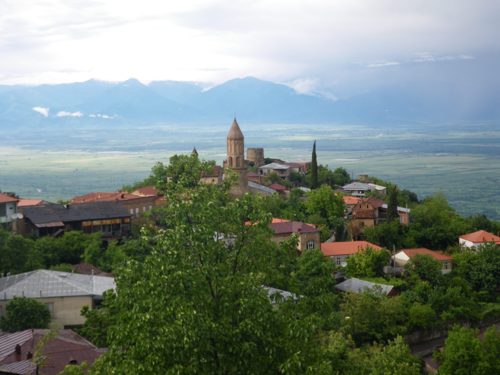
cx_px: 250
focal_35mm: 62
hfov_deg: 31.2
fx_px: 896
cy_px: 188
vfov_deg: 23.7
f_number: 4.6
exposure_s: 1/160
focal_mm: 11.1
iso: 50
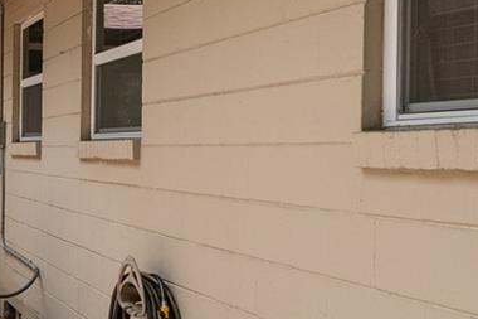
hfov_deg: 28.3
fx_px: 783
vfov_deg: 23.0
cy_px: 154
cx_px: -133
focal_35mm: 59
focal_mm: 14
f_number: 7.1
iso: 400
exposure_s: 1/400
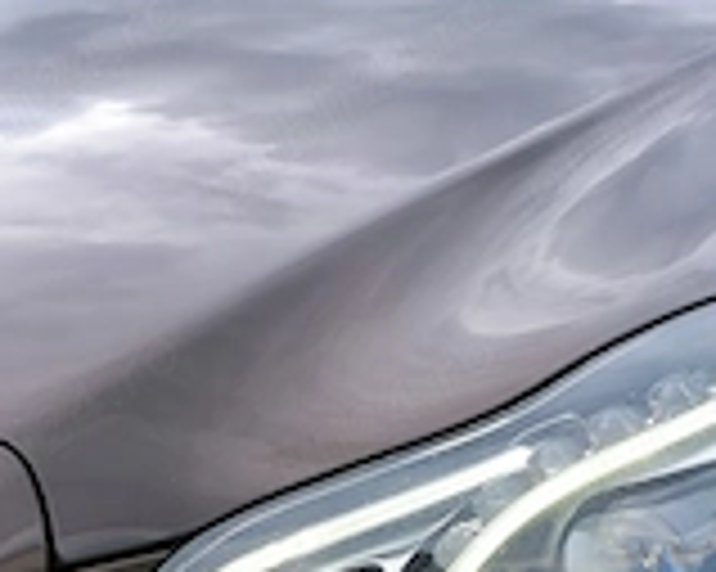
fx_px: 2605
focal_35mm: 123
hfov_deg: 15.6
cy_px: 518
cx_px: 509
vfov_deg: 12.4
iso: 50
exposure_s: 1/160
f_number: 1.9
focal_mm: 7.1
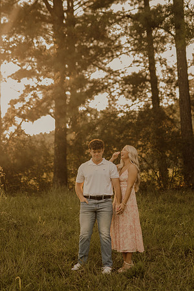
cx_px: 97
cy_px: 146
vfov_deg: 27.0
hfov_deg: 18.2
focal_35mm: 75
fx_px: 606
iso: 32
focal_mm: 50
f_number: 3.2
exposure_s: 1/200
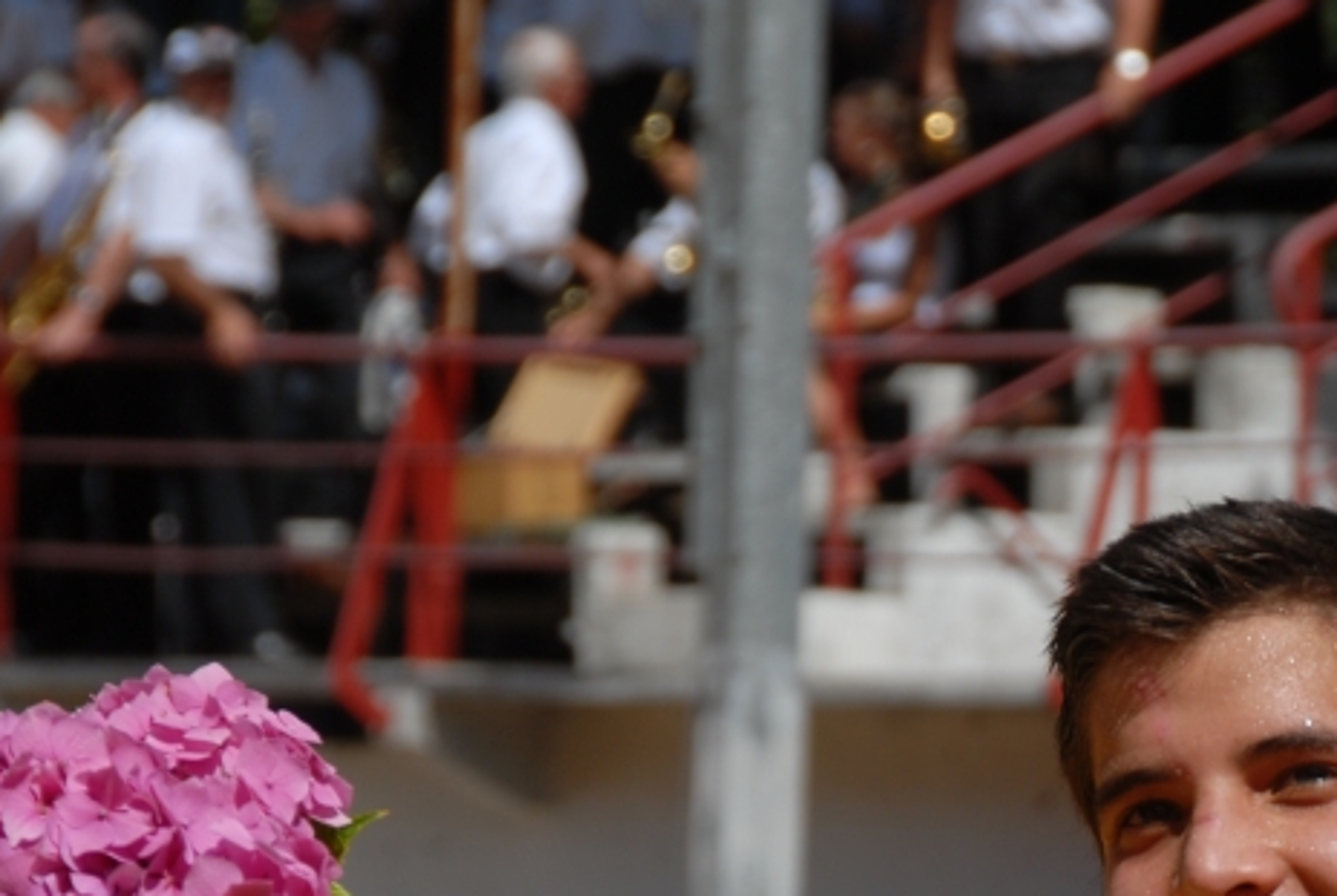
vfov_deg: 3.5
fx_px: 14767
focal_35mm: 397
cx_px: 1300
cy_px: 909
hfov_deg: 5.2
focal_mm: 120
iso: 100
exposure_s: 1/350
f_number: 8
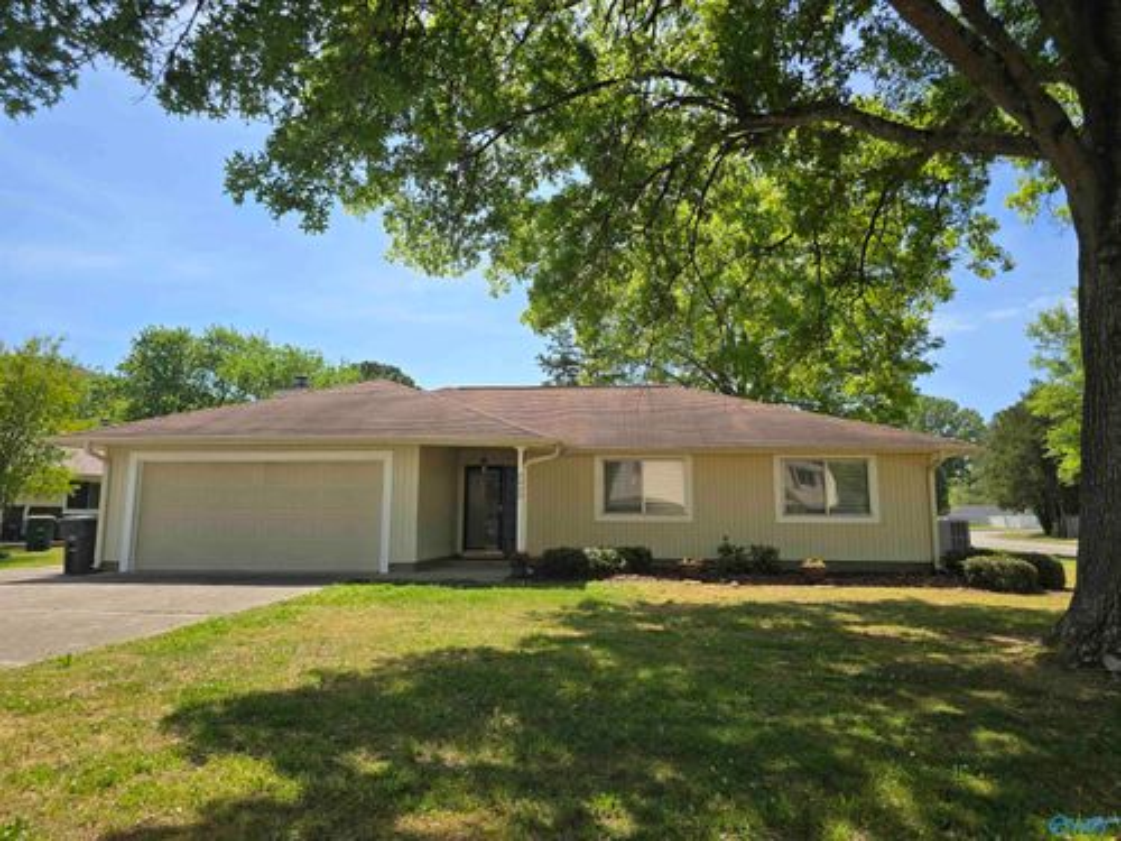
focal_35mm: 23
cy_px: 420
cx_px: 560
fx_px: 745
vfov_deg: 58.9
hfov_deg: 73.9
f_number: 1.7
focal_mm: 6.3
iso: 12
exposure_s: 1/715
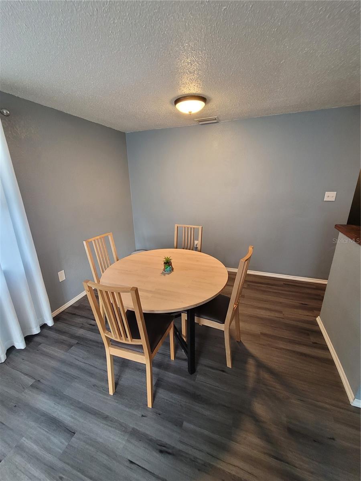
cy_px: 240
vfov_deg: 106.2
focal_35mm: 13
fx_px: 181
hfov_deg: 89.9
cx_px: 180
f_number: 2.2
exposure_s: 1/60
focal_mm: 2.2
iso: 250
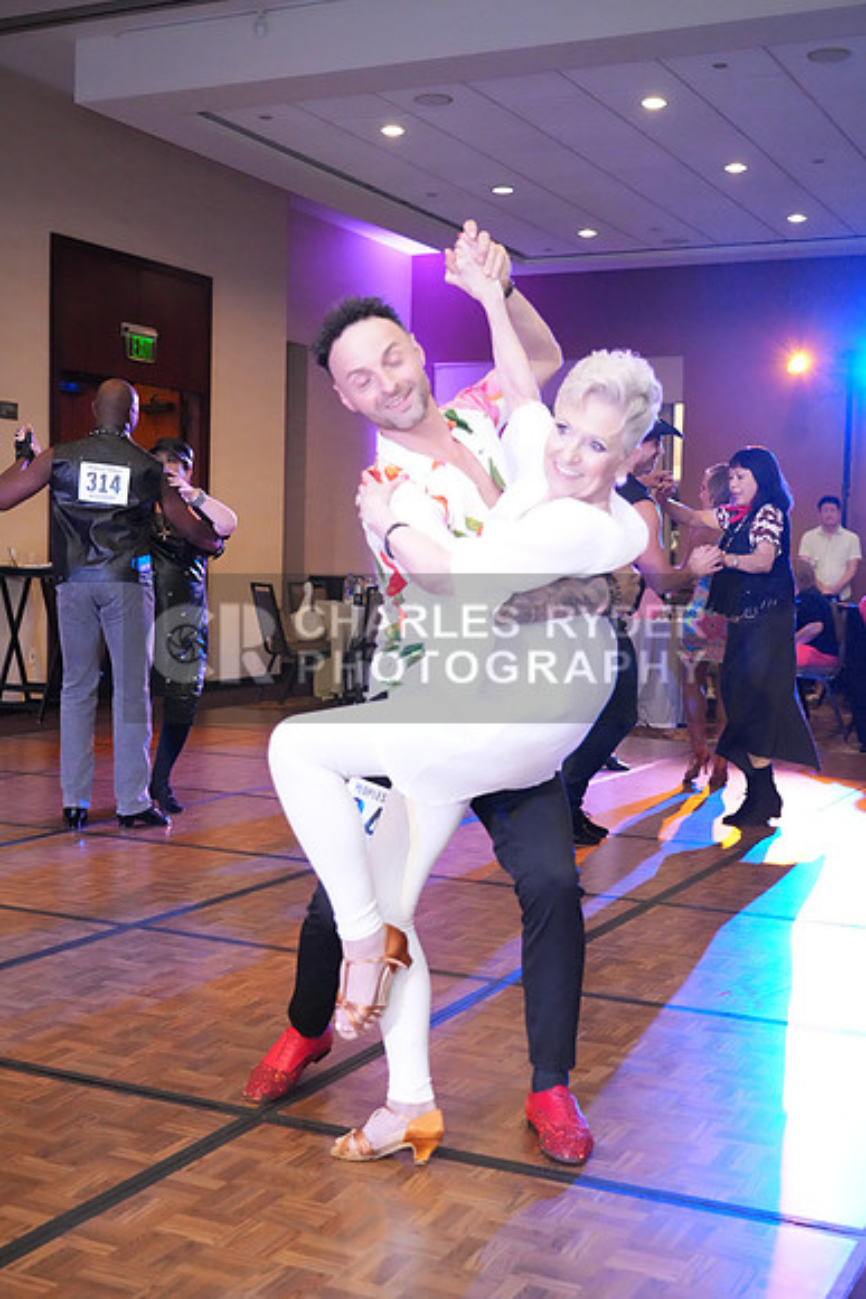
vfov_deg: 45.4
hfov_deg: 31.2
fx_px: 1551
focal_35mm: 43
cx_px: 433
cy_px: 650
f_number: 4
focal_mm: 43
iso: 12800
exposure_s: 1/400
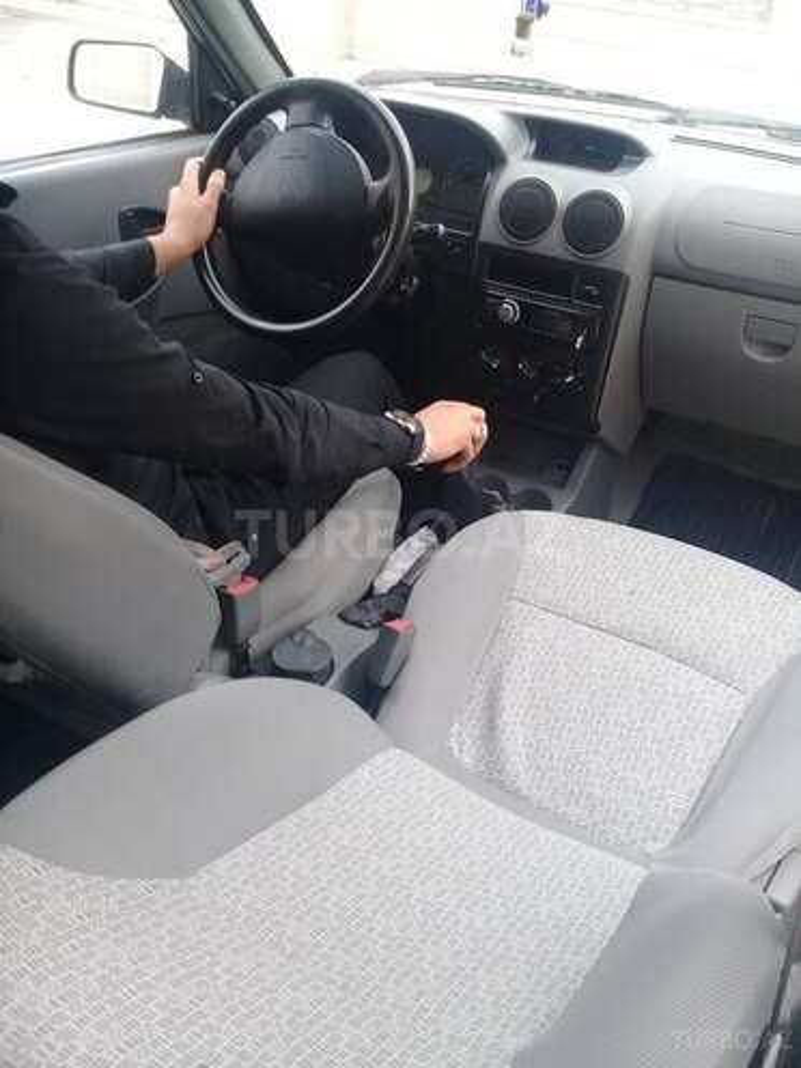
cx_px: 400
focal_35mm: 31
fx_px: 956
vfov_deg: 58.4
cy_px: 534
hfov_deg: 45.4
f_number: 2.2
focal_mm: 3.3
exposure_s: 1/50
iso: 64
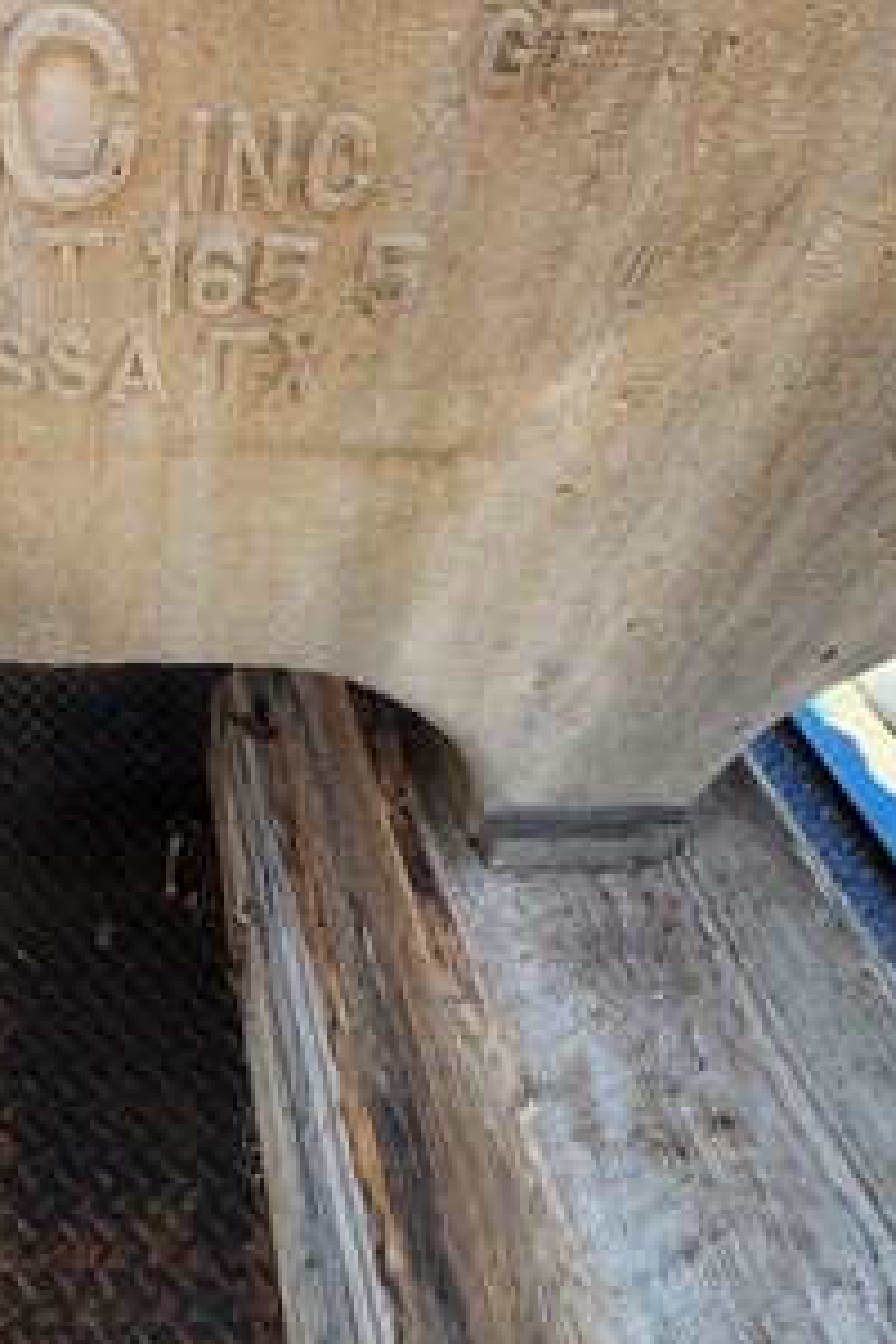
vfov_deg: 71.3
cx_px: 90
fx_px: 896
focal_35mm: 24
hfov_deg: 47.7
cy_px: 437
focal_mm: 1.74
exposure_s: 1/120
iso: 64
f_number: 2.2
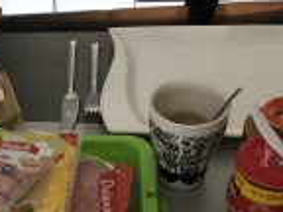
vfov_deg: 20.8
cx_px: -22
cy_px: 165
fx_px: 572
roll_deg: +11.7
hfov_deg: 25.9
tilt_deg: -43.8
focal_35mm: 70
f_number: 1.8
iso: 80
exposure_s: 1/6
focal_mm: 3.99
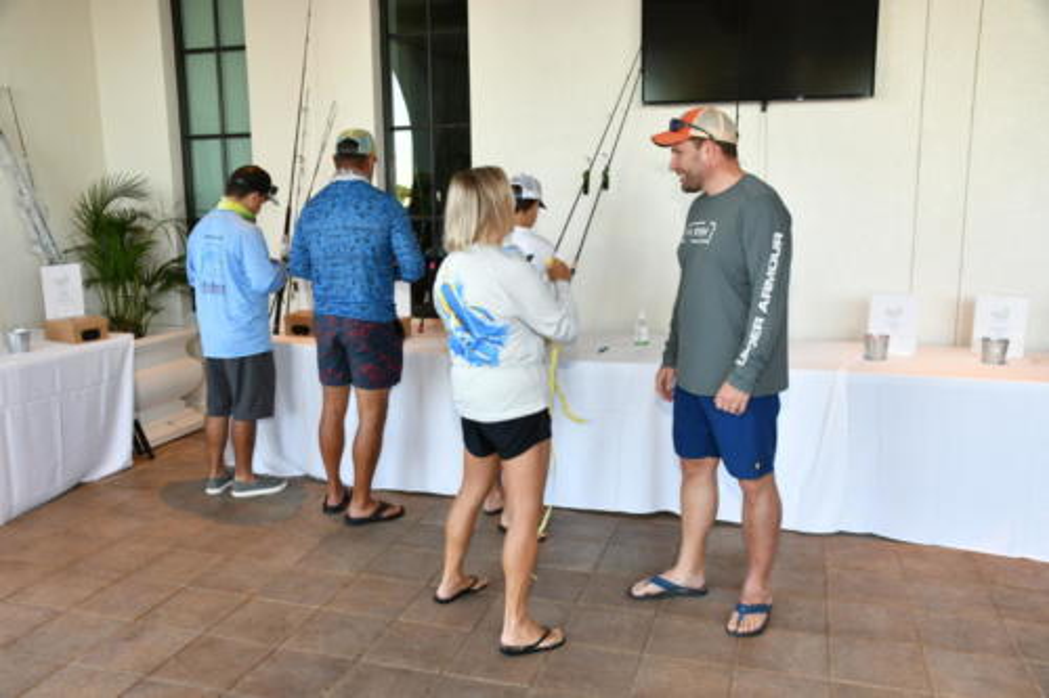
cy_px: 349
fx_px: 961
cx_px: 524
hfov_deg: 57.2
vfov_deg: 39.9
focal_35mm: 33
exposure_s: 1/80
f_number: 6.3
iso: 640
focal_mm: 22
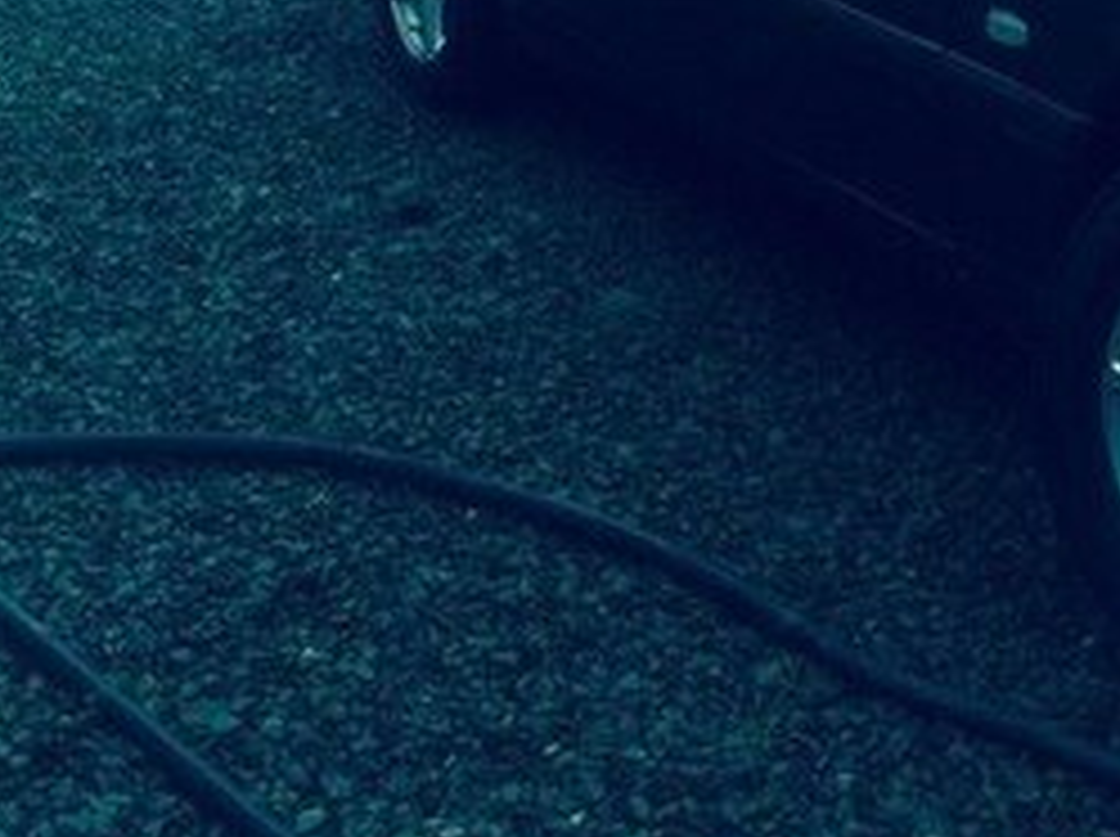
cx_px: 814
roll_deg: +2.0
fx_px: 2488
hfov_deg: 25.1
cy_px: -146
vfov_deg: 18.2
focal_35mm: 77
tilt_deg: -11.9
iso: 32
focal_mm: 4.15
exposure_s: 1/526
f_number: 2.2
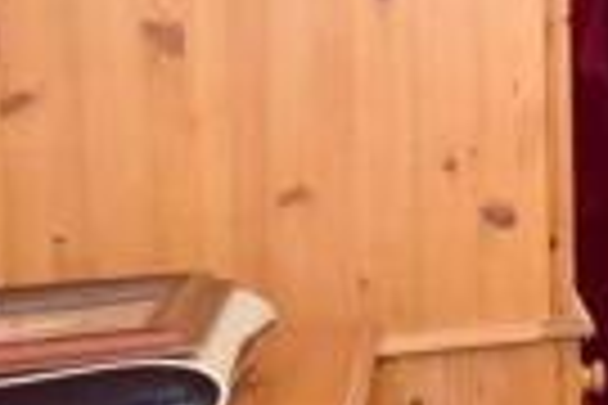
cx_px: 1306
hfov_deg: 17.1
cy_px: -70
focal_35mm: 73
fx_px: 1233
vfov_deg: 17.8
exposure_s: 1/200
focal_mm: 10
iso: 400
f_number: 14
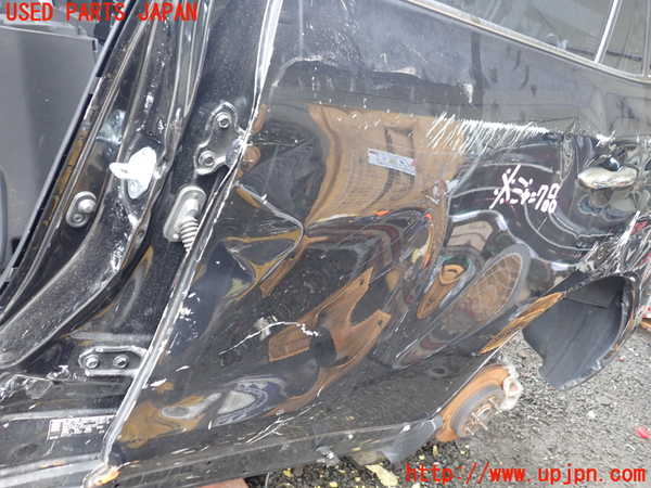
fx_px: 564
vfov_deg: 46.8
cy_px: 244
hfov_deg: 60.0
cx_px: 326
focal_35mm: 30
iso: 200
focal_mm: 5.4
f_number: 2.3
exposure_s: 1/50
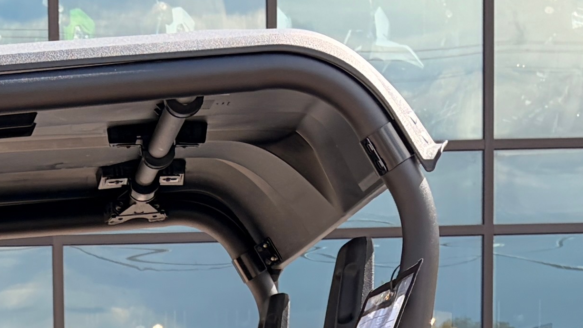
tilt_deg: -5.9
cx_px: 29
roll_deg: +0.7
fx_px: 2040
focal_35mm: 132
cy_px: 683
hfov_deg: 16.0
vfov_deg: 8.6
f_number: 1.6
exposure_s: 1/1155
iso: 64
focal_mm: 5.96
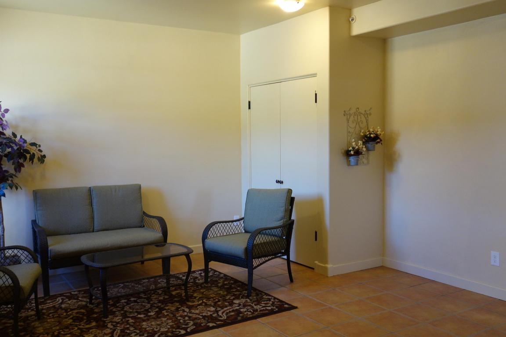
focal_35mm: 36
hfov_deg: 53.1
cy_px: 168
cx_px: 253
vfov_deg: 36.9
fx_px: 506
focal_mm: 13.25
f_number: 2.8
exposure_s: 1/40
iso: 500
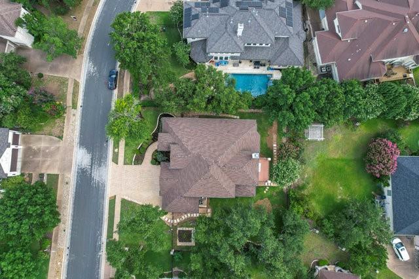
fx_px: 256
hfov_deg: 78.6
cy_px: 140
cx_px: 210
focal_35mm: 22
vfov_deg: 57.2
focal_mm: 8.38
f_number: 2.8
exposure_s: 1/500
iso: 100
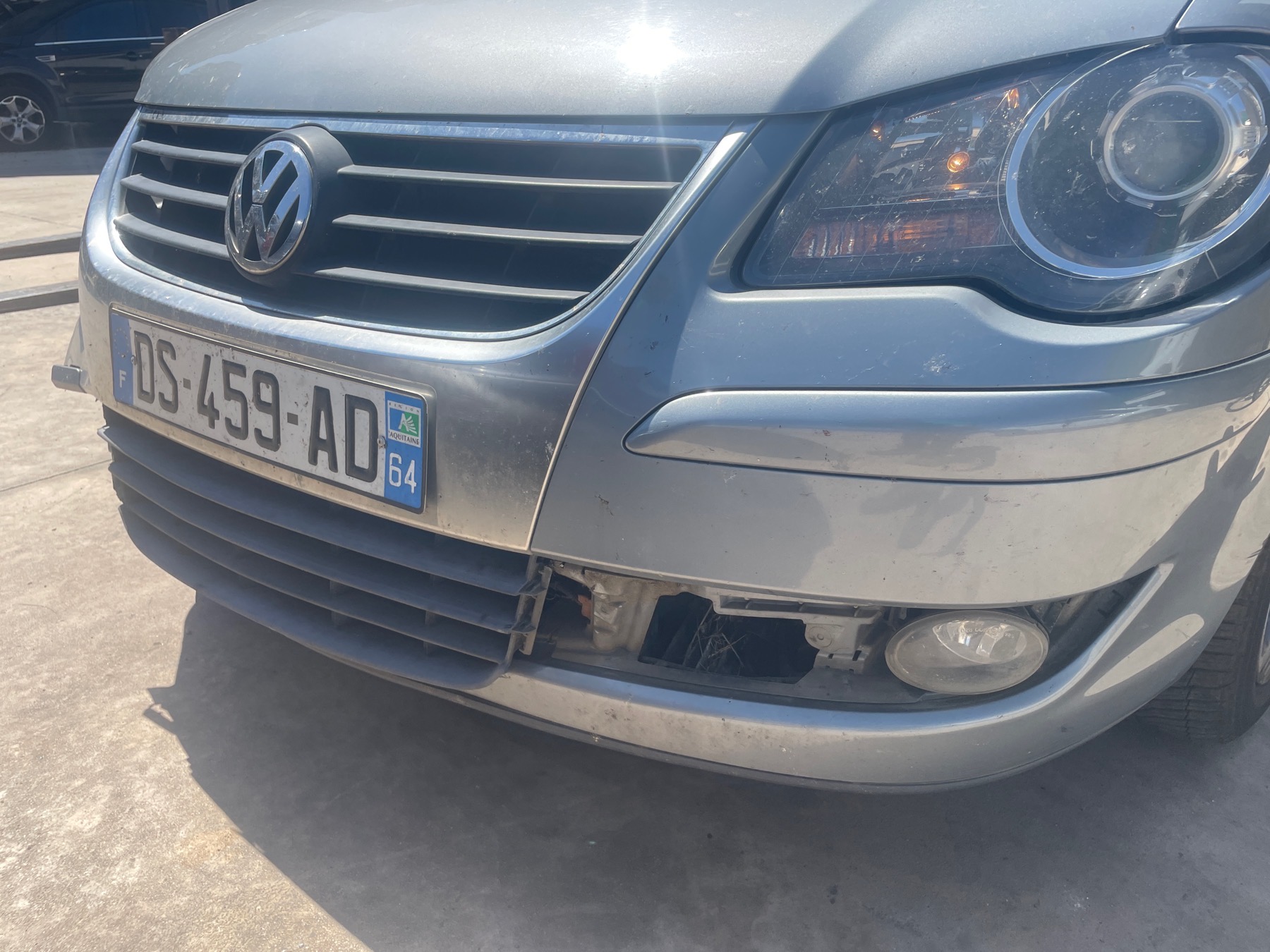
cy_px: 476
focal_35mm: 26
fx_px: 954
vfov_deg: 53.1
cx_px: 635
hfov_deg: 67.3
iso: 32
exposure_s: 1/1350
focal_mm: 4.2
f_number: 1.6
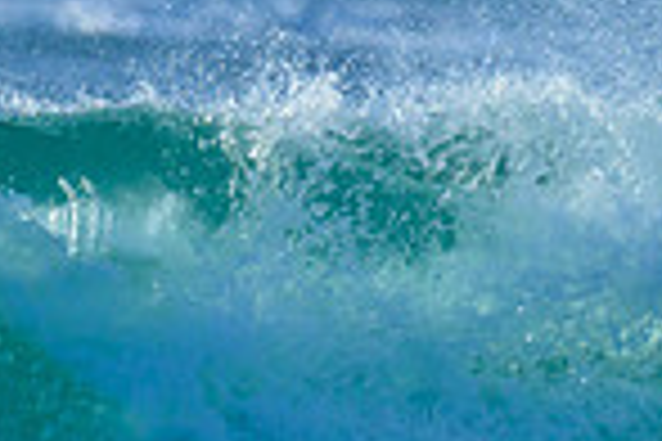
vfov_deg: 0.3
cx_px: 1036
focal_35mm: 4337
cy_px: 277
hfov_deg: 0.5
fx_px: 79746
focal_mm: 800
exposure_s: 1/2000
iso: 320
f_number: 6.3
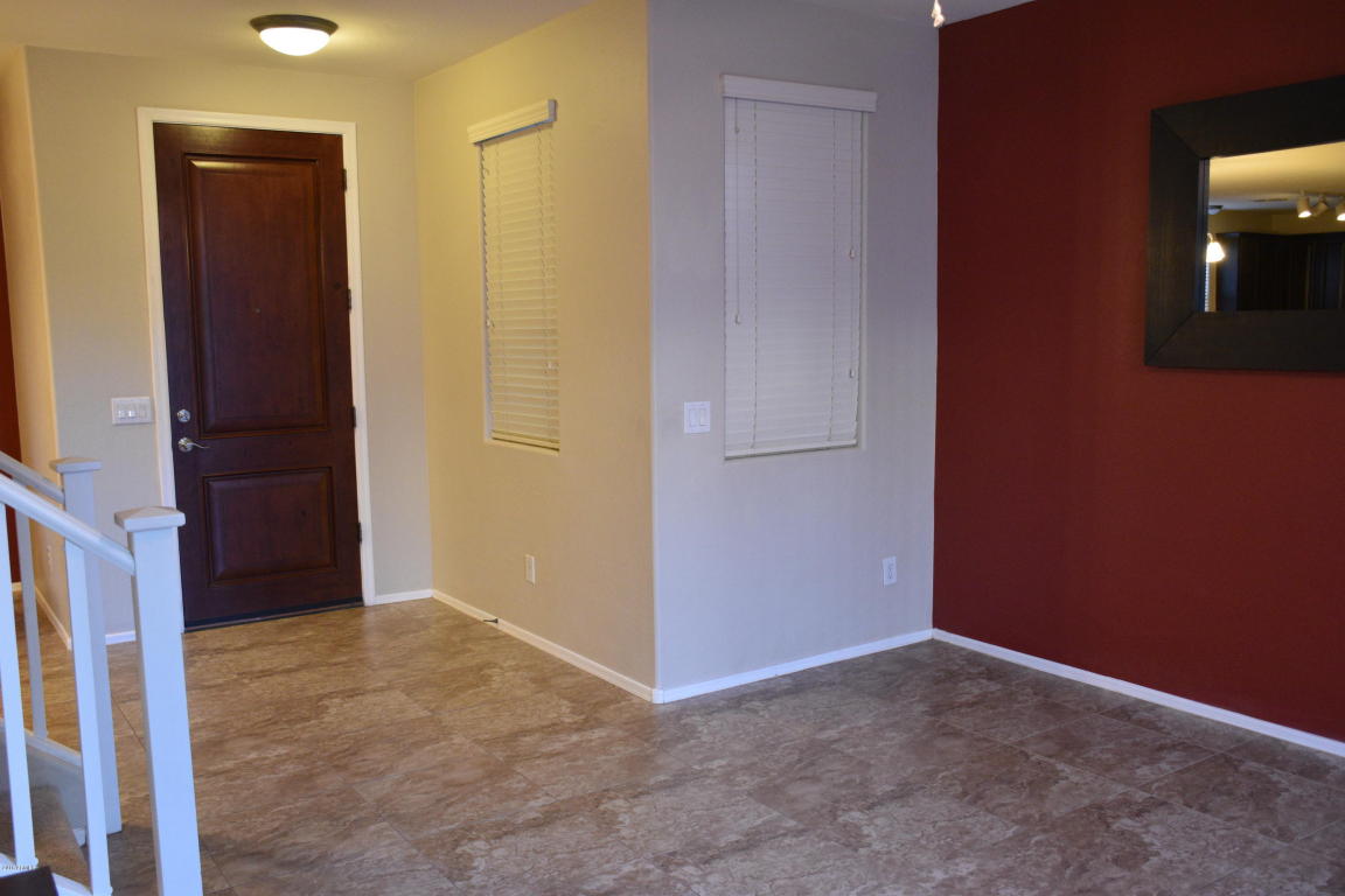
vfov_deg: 43.6
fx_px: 1121
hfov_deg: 61.9
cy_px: 448
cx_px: 672
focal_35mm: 30
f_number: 3.5
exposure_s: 1/60
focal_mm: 20
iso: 1400
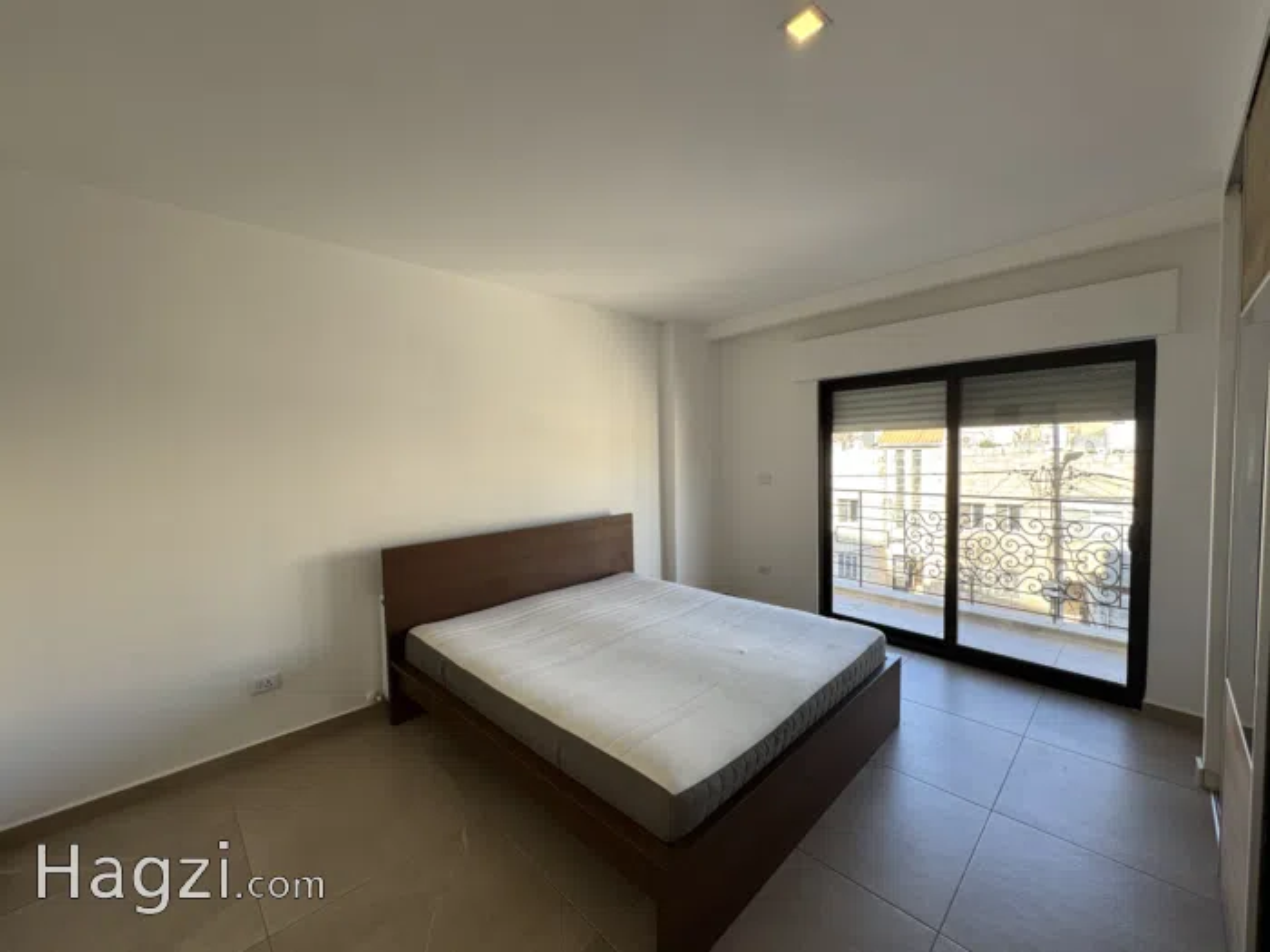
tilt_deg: -2.9
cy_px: 476
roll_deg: +0.7
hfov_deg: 102.1
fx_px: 514
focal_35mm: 14
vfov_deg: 85.7
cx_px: 635
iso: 50
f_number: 2.2
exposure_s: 1/100
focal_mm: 2.22
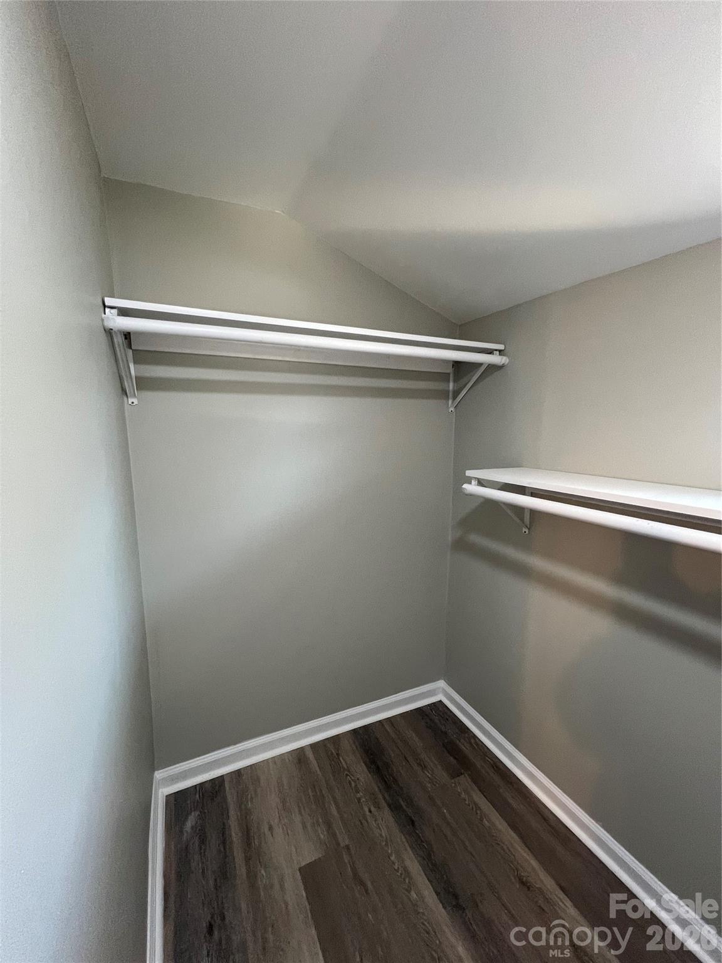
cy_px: 482
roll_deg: -0.1
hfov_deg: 89.9
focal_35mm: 13
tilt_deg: -7.3
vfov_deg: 106.2
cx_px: 361
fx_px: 362
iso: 250
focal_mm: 1.57
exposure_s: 1/60
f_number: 1.8
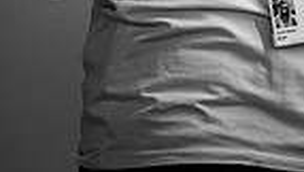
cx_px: 601
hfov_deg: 2.4
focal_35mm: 903
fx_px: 7291
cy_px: -239
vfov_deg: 1.4
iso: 1600
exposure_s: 1/250
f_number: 2.8
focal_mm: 200
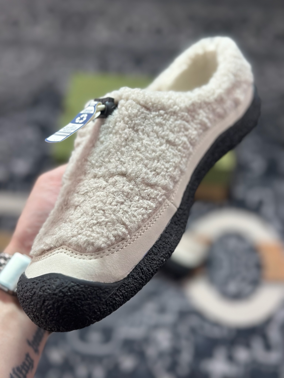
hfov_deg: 30.3
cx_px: 142
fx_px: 525
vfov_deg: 39.7
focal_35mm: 48
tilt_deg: -53.3
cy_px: 189
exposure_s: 1/779
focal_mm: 6.86
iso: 80
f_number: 1.78
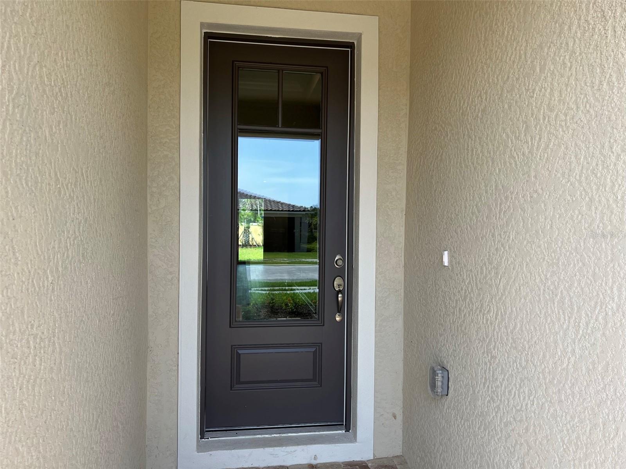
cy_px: 234
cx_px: 313
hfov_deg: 67.3
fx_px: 470
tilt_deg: +0.2
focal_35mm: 26
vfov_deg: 53.1
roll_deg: -1.1
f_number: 1.5
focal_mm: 5.7
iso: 50
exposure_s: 1/561
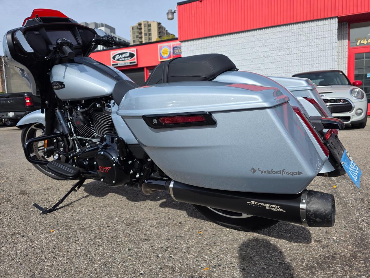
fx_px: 246
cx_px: 185
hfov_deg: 73.9
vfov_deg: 58.9
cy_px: 139
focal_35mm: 23
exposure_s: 1/5958
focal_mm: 6.3
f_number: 1.7
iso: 80
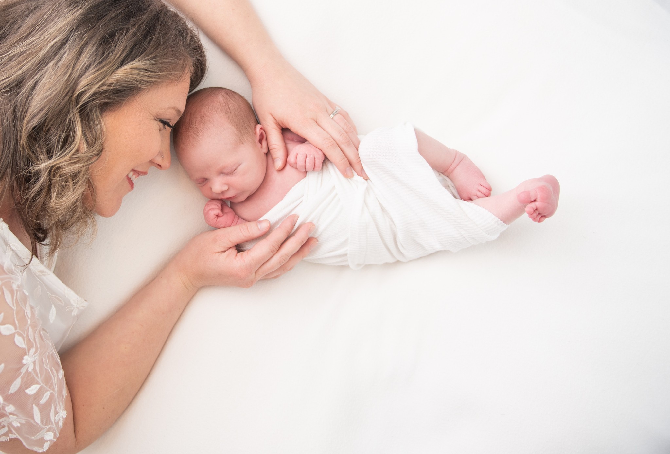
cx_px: 225
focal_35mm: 35
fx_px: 660
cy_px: 143
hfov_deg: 52.8
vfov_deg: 37.5
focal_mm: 24
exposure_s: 1/160
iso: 160
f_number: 3.2
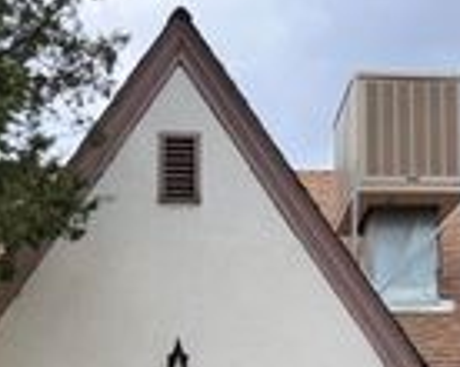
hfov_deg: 22.5
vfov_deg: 16.5
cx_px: 183
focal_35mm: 85
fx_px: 1156
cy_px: 545
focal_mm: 6.76
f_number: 1.78
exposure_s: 1/1949
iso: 100
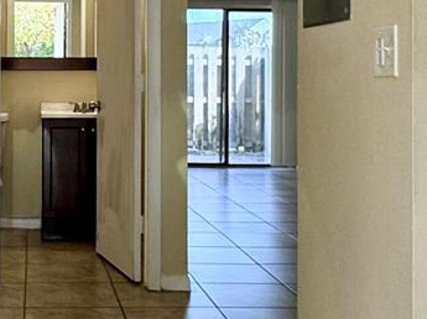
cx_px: 46
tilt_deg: +0.5
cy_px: 64
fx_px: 801
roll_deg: -1.1
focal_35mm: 65
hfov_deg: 28.7
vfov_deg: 22.3
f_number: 2.2
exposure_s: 1/120
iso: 80
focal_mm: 2.22
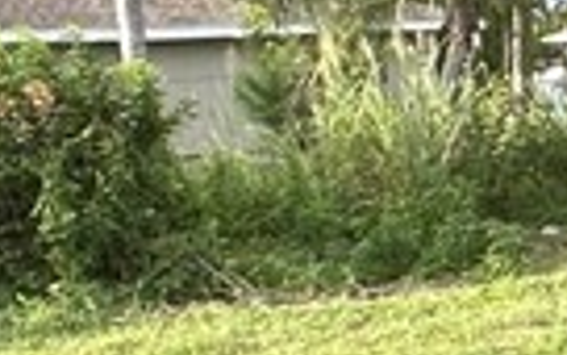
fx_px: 1731
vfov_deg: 11.7
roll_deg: +3.0
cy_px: 117
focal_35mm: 112
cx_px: 1301
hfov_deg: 14.0
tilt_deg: -2.1
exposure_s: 1/149
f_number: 2.2
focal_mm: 2.22
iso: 40
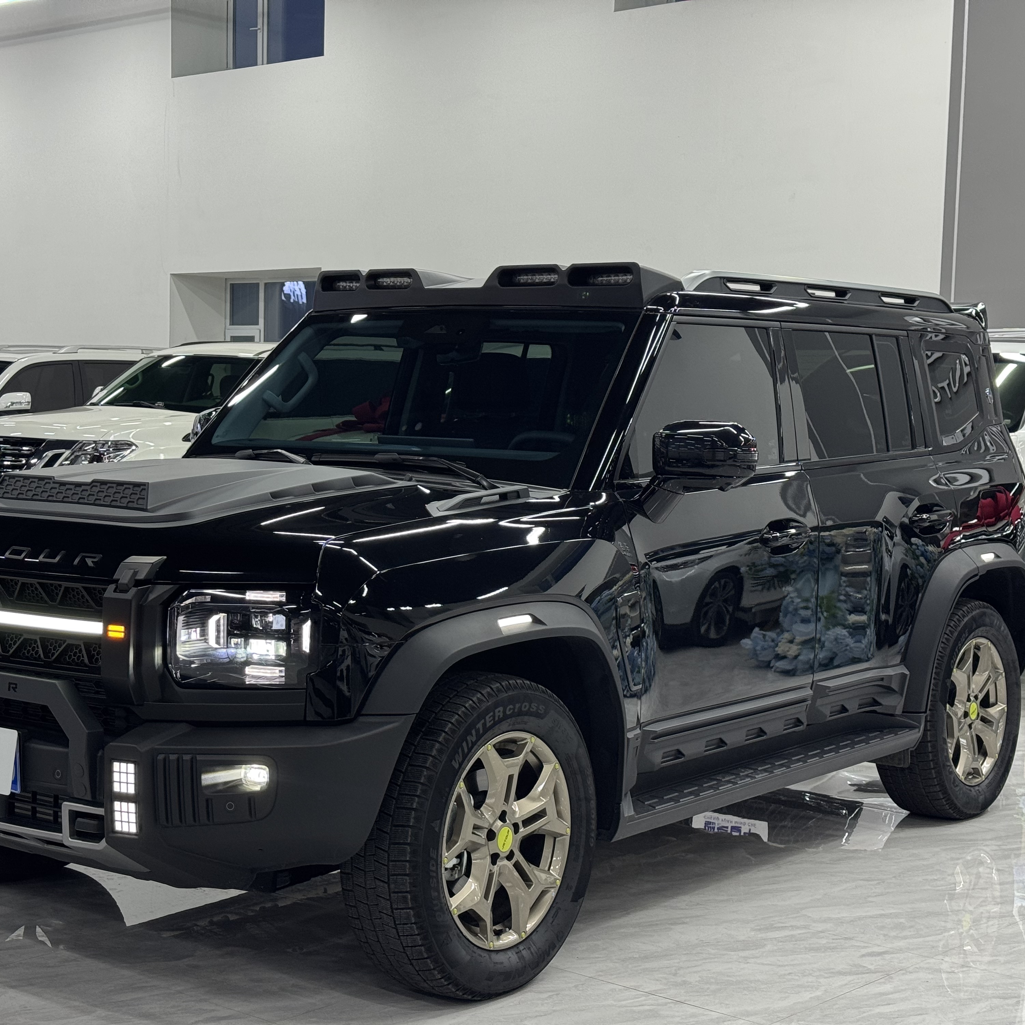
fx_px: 1910
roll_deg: -1.3
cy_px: 516
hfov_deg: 30.0
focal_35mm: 57
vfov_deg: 30.0
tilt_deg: -3.9
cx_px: 426
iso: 100
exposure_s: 1/100
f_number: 1.78
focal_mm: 6.76
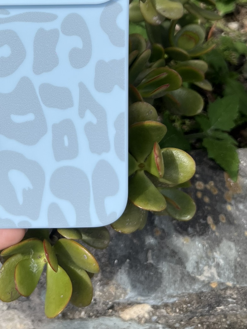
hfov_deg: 27.7
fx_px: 485
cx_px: 35
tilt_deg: -47.5
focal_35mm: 51
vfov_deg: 36.0
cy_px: 58
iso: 50
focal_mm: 5.1
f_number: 1.6
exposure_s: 1/3049
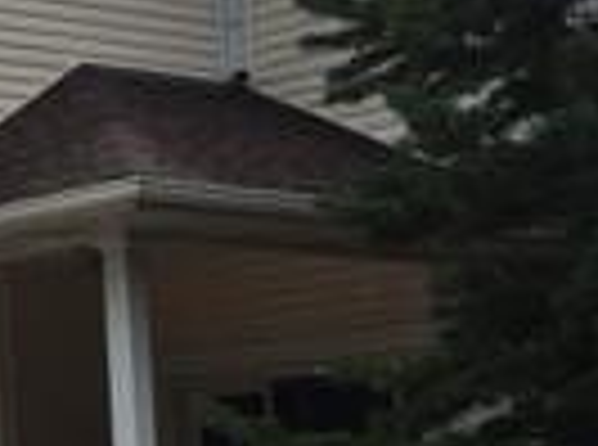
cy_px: 356
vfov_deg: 10.5
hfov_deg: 11.9
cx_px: -764
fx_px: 2412
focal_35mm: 140
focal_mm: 4.15
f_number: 2.2
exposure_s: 1/1789
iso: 25
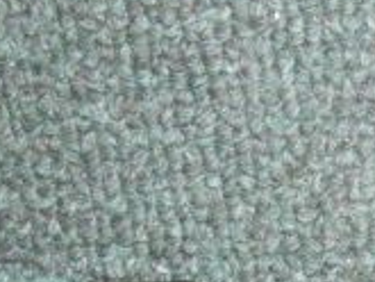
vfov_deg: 9.2
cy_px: 515
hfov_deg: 12.2
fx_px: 1659
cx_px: 593
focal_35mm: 153
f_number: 4.2
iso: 400
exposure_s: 1/50
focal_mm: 5
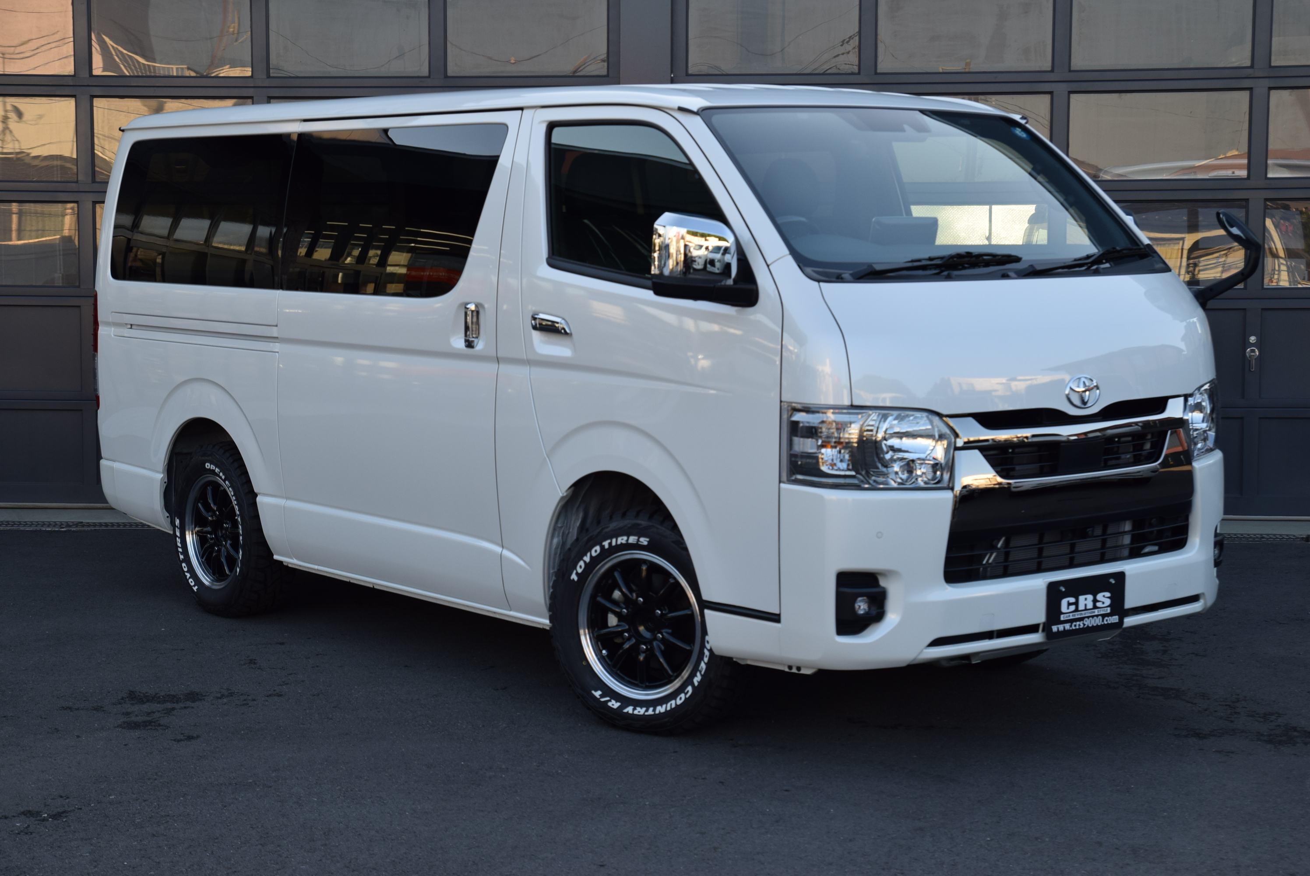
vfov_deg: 22.7
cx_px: 655
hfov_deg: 33.4
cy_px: 438
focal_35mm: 60
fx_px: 2185
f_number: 8
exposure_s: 1/250
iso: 250
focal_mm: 40
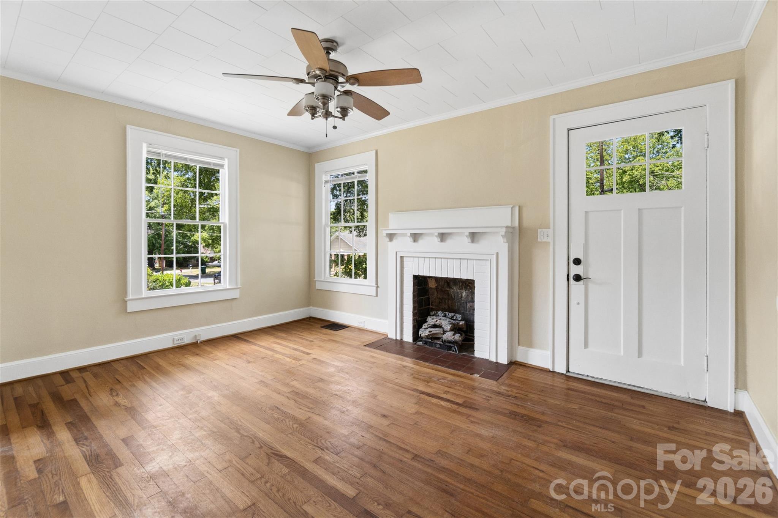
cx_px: 389
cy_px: 259
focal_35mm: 15
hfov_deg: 100.4
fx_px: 324
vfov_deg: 77.3
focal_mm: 10
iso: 100
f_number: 4.5
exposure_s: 1/50
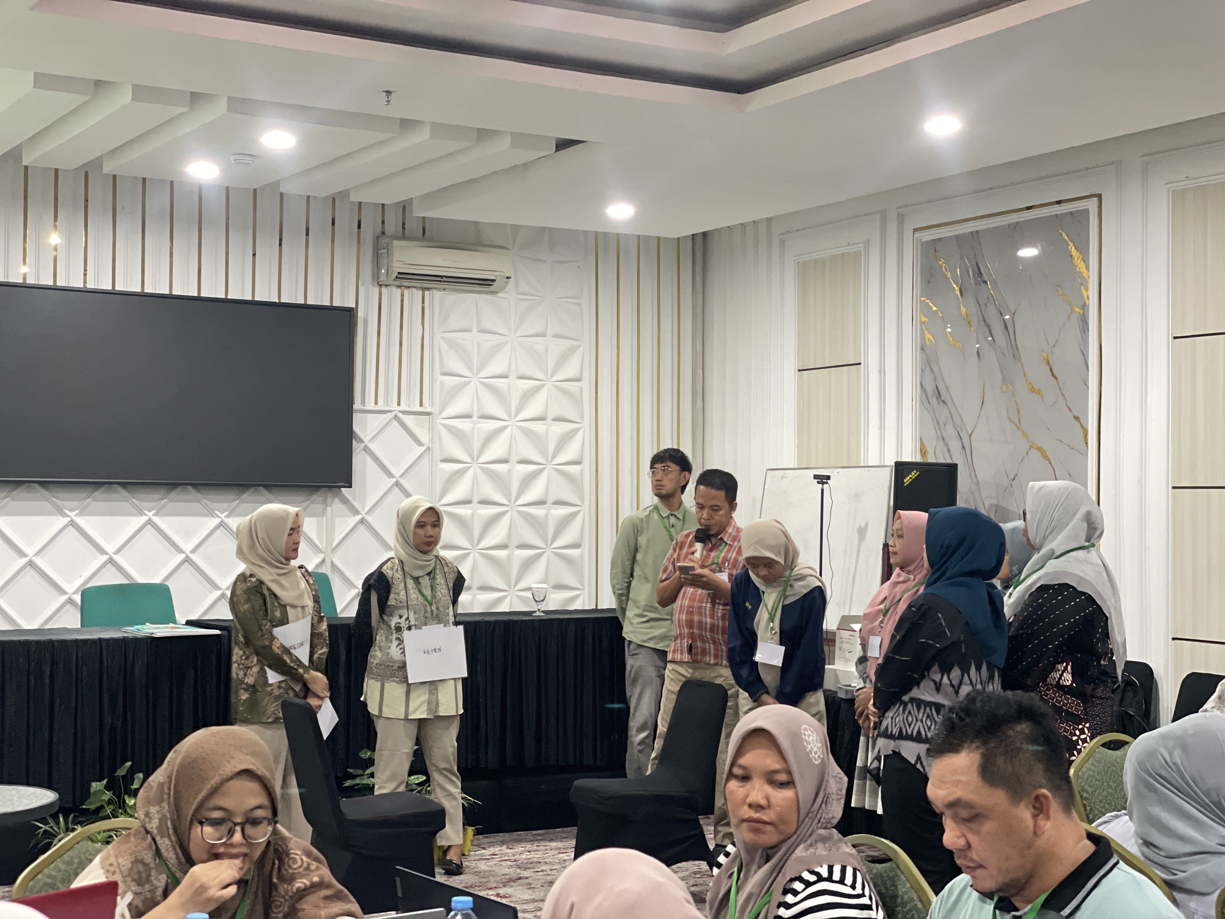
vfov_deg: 28.0
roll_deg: -0.7
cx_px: 612
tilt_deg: +1.5
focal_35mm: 52
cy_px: 460
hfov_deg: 36.8
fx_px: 1840
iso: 200
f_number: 2
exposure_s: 1/34
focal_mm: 6
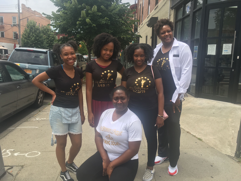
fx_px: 202
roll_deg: -2.2
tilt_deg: -9.1
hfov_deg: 61.7
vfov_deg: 48.2
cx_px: 120
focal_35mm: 29
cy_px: 90
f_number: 2.2
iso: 25
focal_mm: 4.15
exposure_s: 1/836
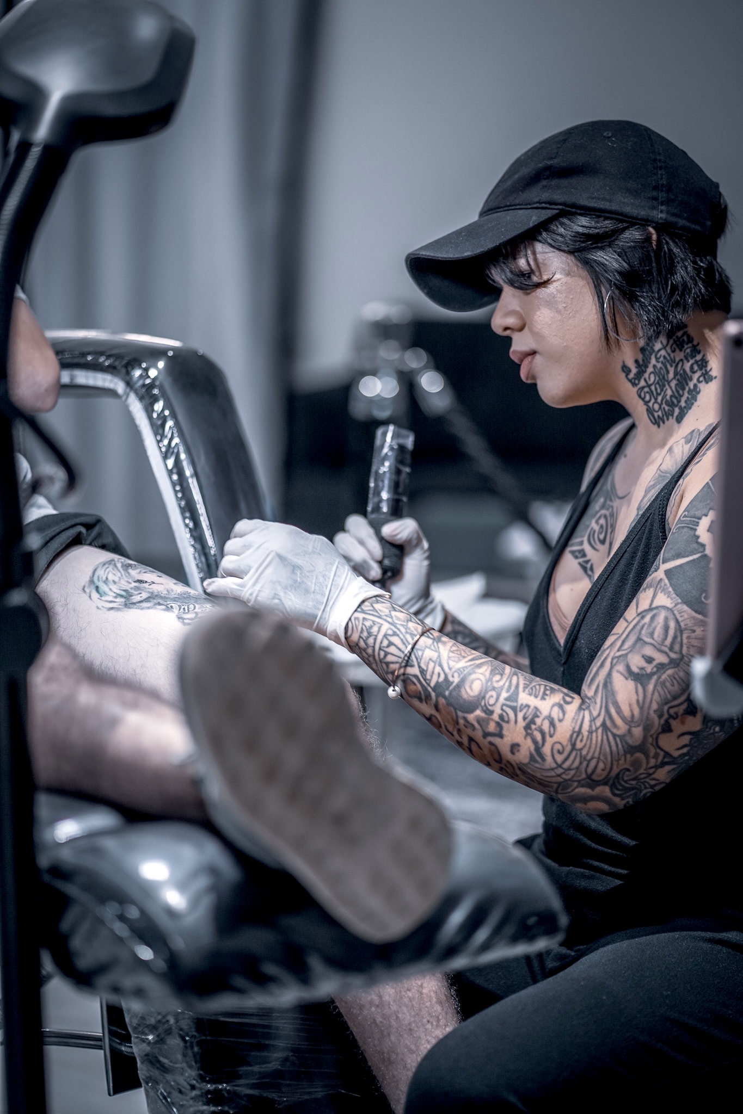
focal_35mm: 85
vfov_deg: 23.9
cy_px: 557
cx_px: 372
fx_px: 2632
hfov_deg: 16.1
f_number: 1.8
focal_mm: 85
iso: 200
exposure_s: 1/125
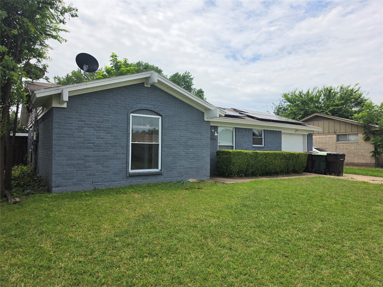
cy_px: 144
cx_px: 192
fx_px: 254
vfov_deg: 58.9
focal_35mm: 23
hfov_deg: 73.9
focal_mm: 6.5
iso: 40
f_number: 1.4
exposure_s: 1/7939
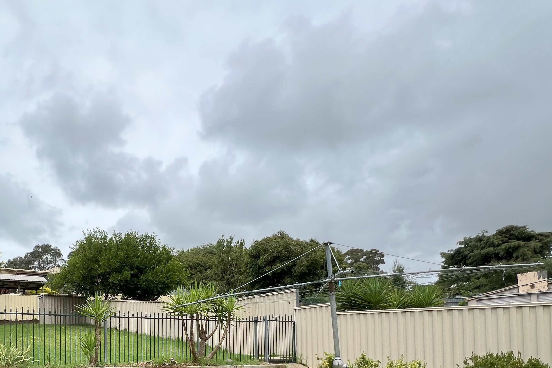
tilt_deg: +2.4
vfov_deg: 47.8
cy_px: 330
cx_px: 135
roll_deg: +0.3
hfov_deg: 68.7
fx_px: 368
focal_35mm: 24
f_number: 1.8
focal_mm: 1.57
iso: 32
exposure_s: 1/1672
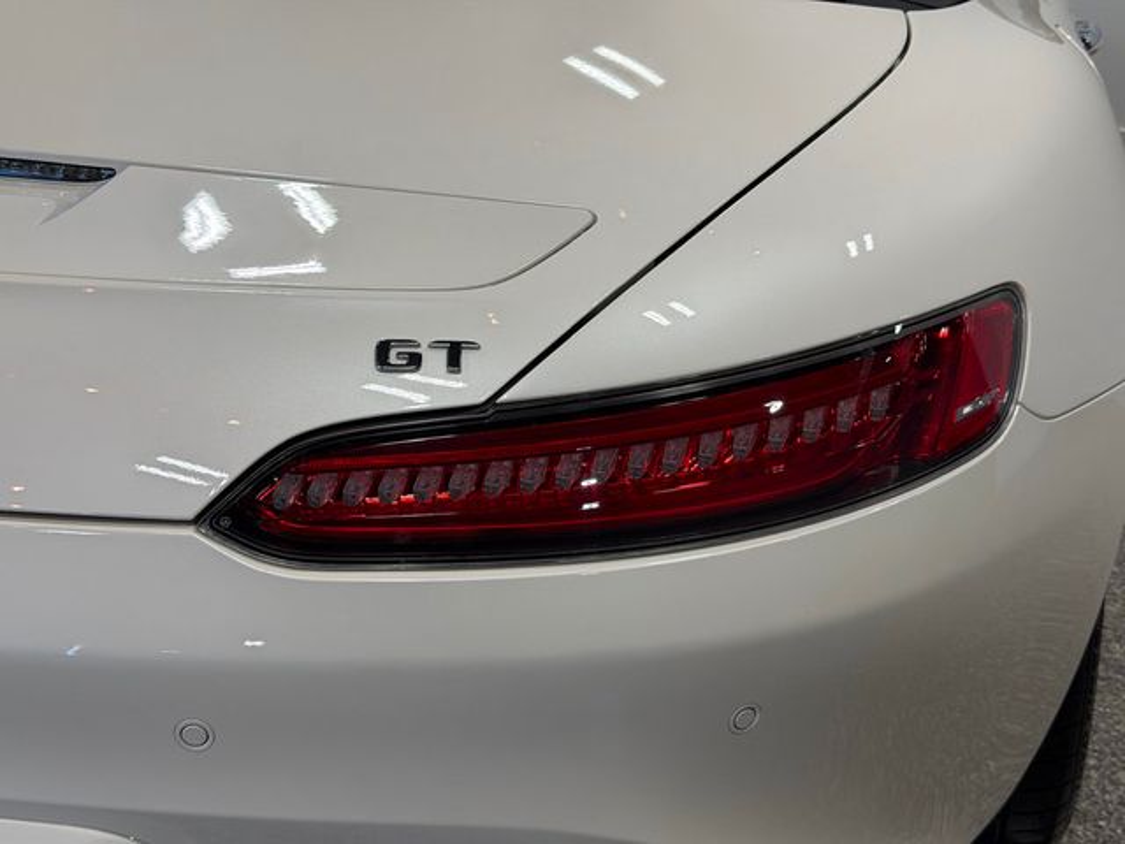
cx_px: 562
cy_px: 422
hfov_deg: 39.7
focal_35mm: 48
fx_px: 1560
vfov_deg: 30.3
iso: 64
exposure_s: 1/762
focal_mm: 6.76
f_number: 1.78
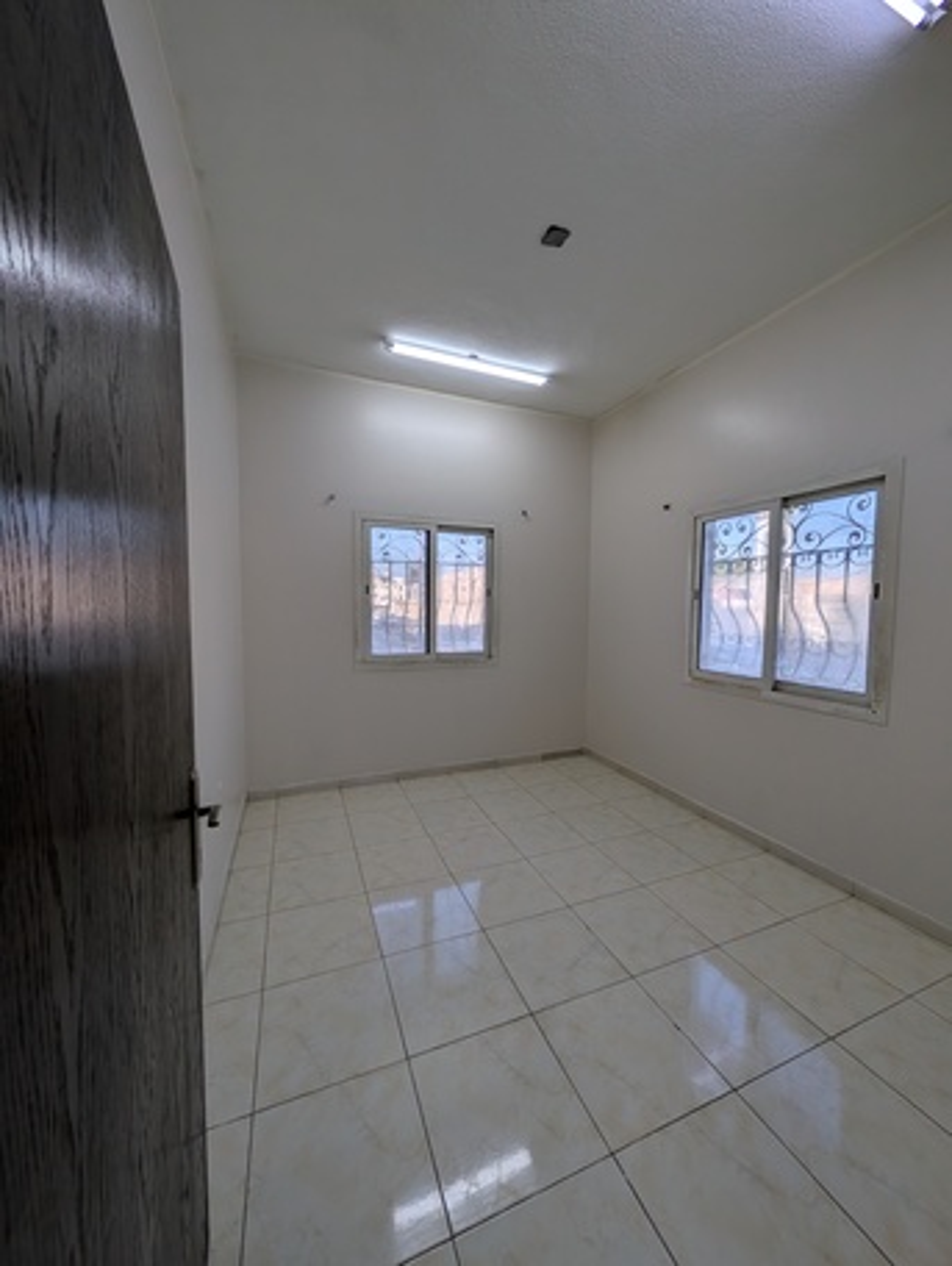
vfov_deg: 110.5
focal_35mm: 12
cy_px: 633
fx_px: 439
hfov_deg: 94.6
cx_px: 476
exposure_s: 1/297
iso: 55
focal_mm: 2.02
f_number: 1.7
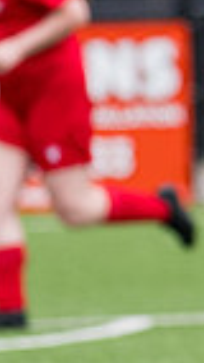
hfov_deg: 1.0
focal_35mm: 1183
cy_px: 247
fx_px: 11363
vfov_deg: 1.8
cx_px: 570
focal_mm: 135
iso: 200
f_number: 2.1
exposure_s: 1/5000
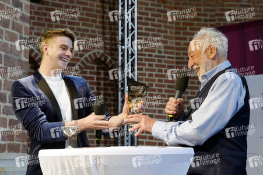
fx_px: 460
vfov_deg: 21.5
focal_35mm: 63
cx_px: 132
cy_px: 88
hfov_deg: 31.9
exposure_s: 1/125
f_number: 6.3
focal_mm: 63
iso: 1250
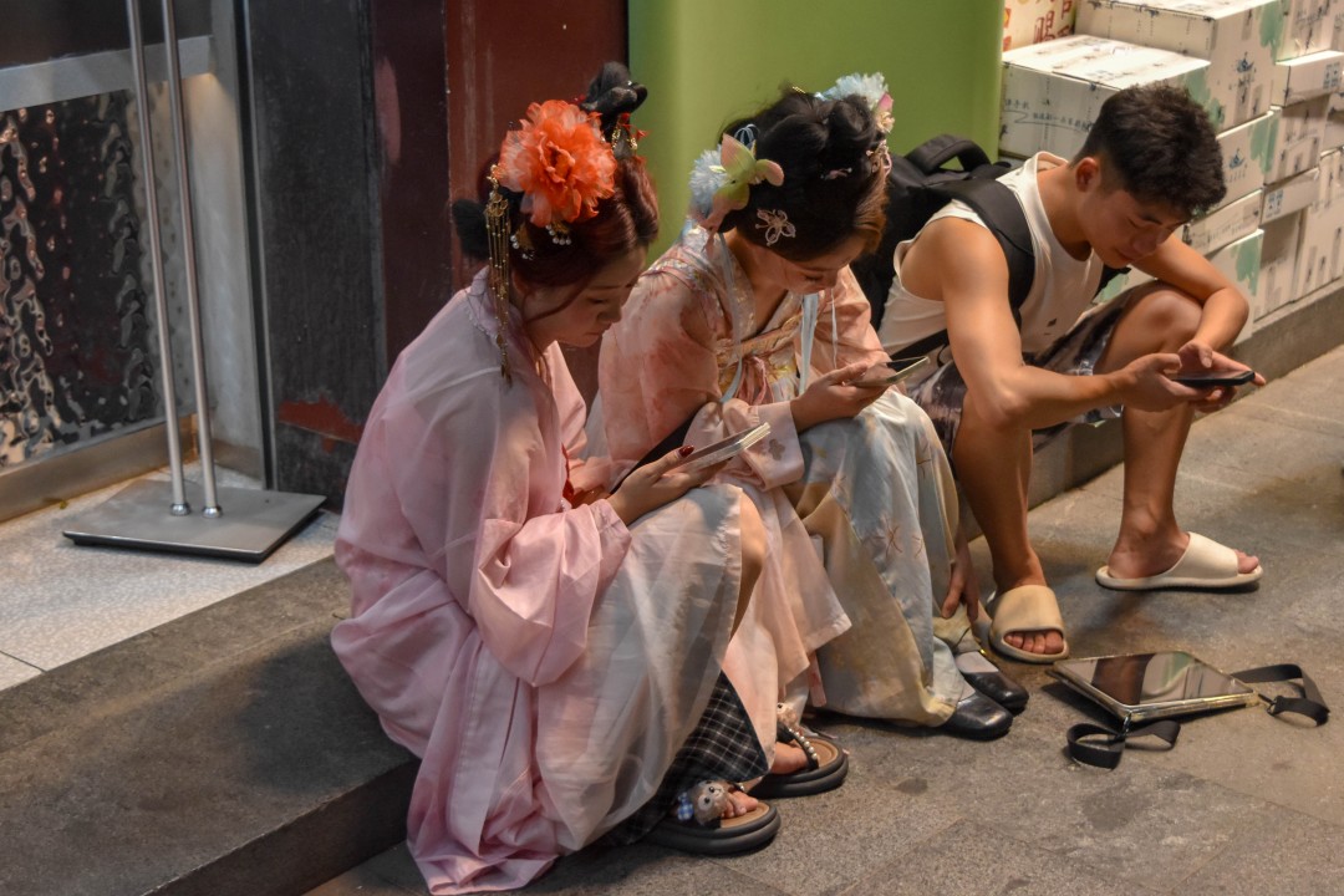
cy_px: 448
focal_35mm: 51
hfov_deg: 38.9
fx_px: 1904
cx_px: 672
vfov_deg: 26.5
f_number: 4.5
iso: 1250
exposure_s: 1/500
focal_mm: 34
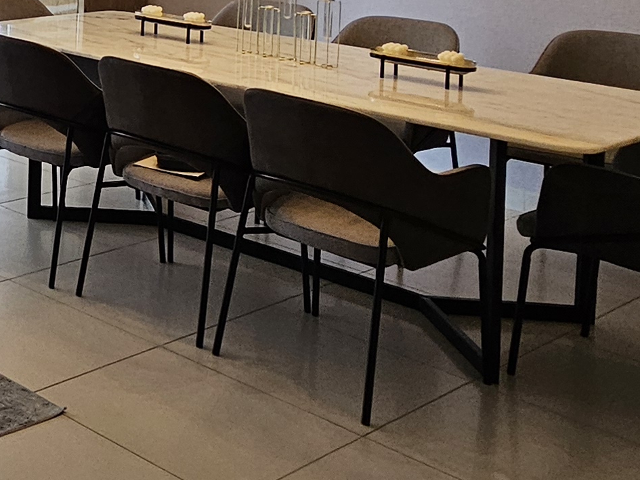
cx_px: -331
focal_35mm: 55
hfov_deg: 25.6
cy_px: -138
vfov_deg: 23.6
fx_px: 1017
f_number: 2.2
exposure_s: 1/60
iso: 160
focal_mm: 2.2
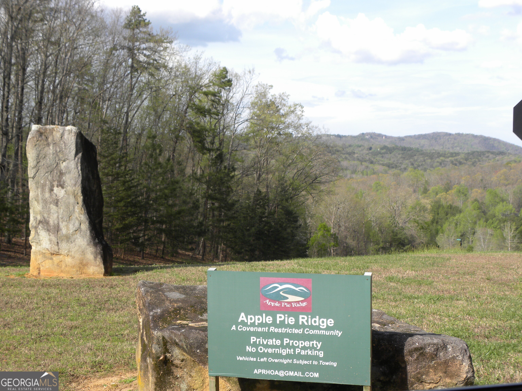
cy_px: 196
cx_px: 261
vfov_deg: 25.2
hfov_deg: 33.2
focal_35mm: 58
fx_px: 875
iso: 64
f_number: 5
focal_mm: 10.3
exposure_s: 1/220
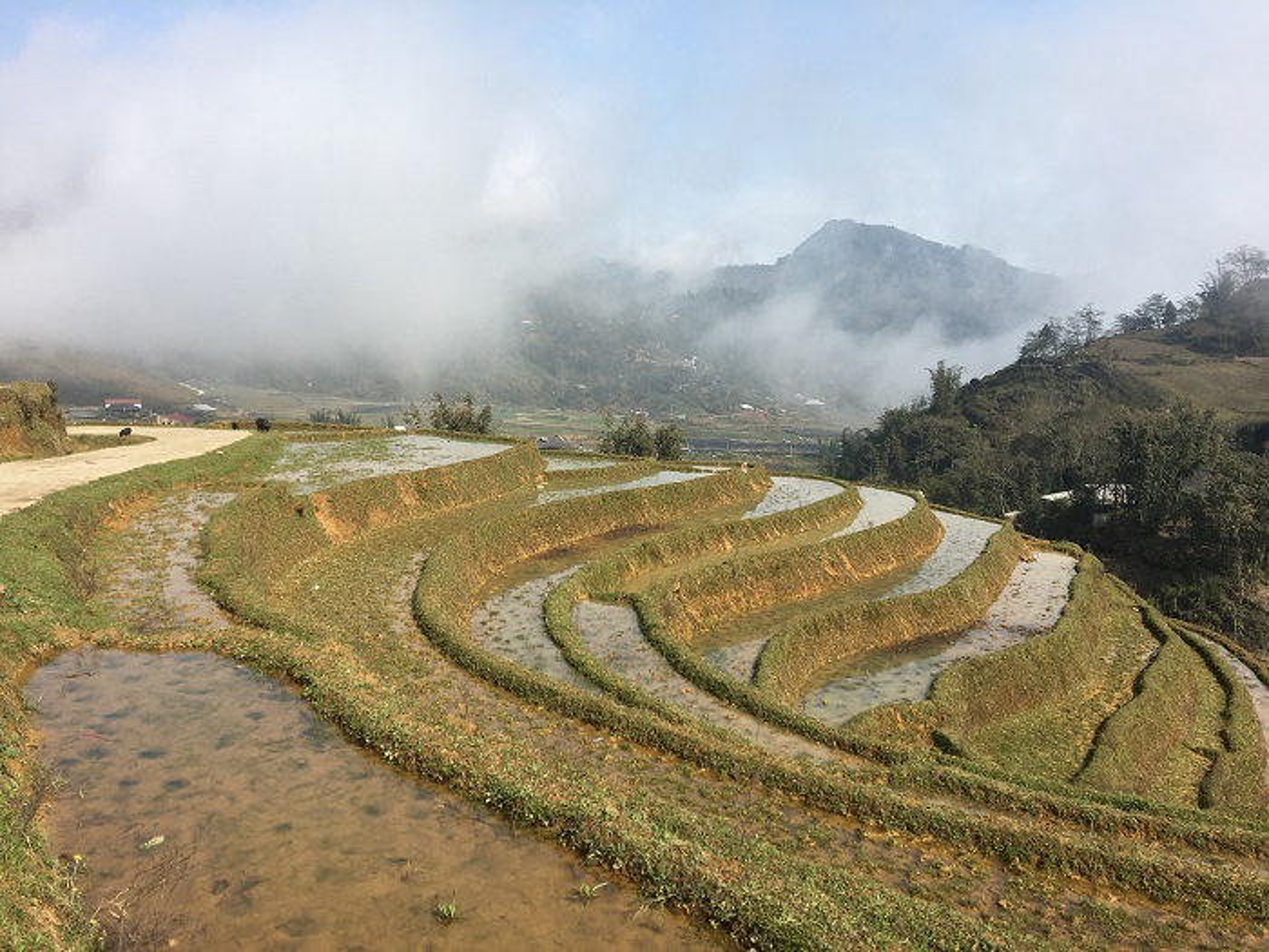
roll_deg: -0.5
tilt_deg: -5.7
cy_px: 476
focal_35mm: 29
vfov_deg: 48.2
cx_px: 634
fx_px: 1063
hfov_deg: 61.7
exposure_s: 1/1570
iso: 25
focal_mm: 4.15
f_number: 2.2
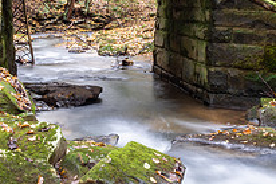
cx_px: 135
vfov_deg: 17.5
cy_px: -5
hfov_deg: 26.7
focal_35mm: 76
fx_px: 582
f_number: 22
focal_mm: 18
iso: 100
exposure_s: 6
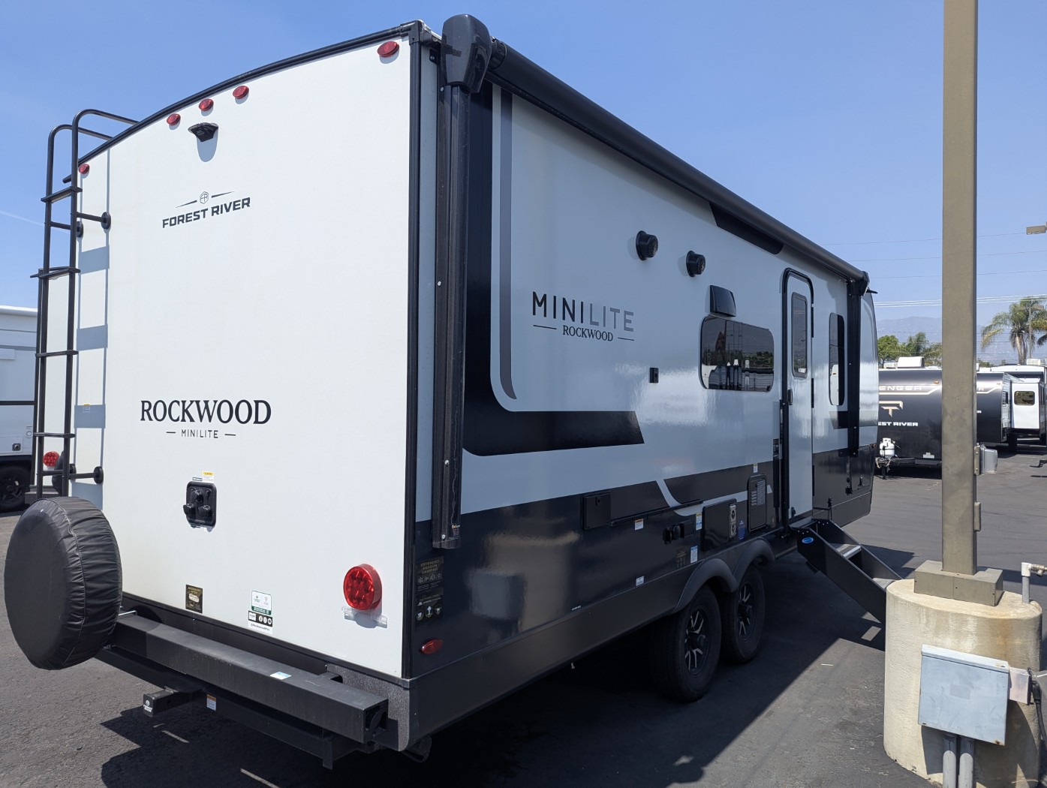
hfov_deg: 71.5
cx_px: 524
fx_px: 727
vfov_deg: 56.9
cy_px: 394
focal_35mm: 24
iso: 51
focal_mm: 6.81
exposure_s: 1/1715
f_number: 1.85
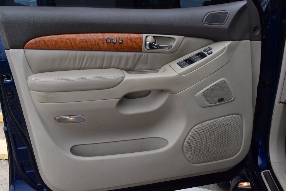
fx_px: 262
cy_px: 96
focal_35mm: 33
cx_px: 143
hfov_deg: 57.2
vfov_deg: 39.9
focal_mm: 22
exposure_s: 1/200
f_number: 10
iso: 400
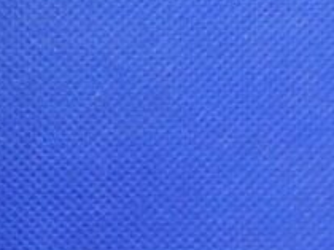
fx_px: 1176
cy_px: -186
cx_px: -366
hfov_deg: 13.5
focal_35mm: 122
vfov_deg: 11.3
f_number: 3.7
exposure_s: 1/60
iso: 125
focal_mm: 4.5
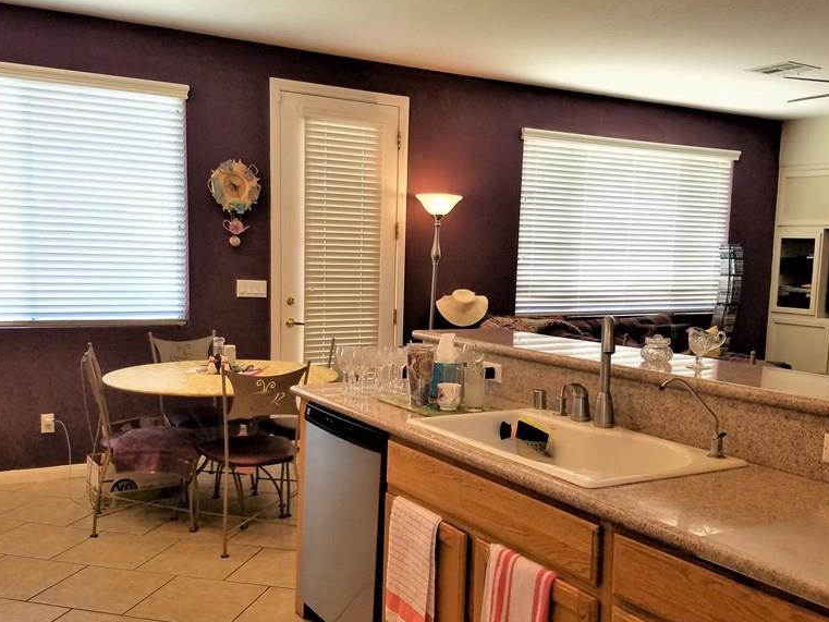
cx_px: 423
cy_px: 343
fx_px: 838
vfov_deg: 40.7
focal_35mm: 35
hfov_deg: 52.6
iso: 80
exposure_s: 1/120
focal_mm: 4.2
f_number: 1.7
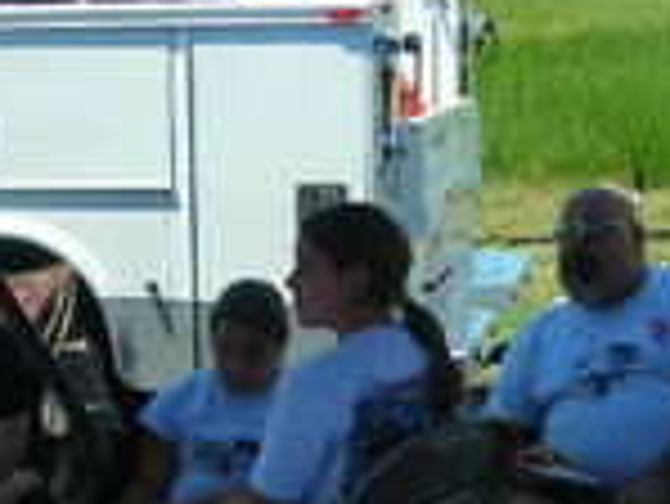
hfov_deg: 17.9
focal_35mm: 110
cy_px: 396
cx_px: 301
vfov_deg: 13.4
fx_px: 2131
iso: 50
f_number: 3.3
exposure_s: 1/328
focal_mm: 6.8
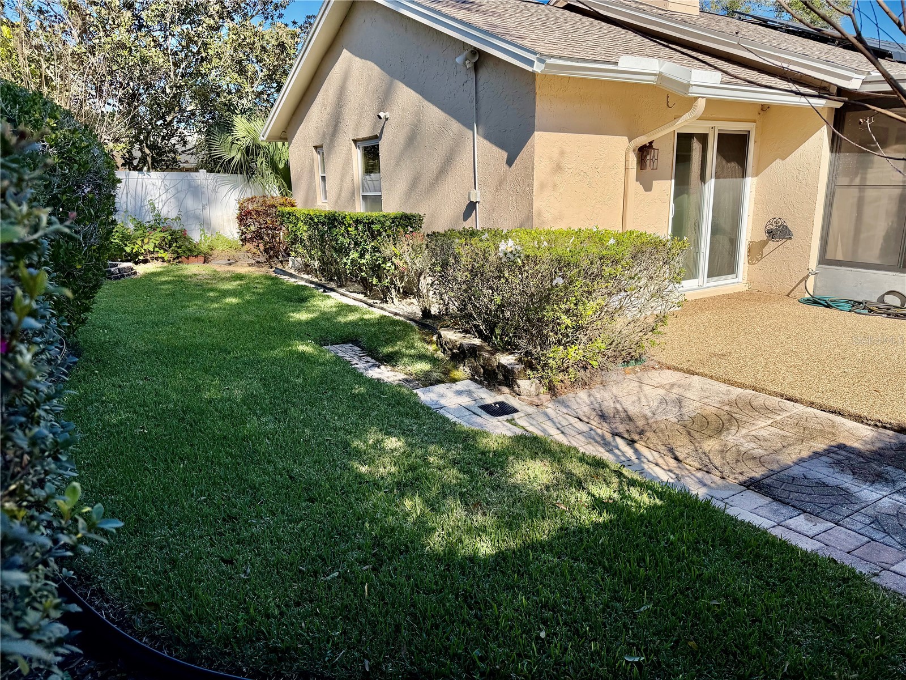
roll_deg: +0.9
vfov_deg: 56.8
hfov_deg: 71.6
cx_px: 453
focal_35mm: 24
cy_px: 340
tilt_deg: -12.9
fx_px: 628
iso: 80
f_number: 1.78
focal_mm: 6.76
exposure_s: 1/3021
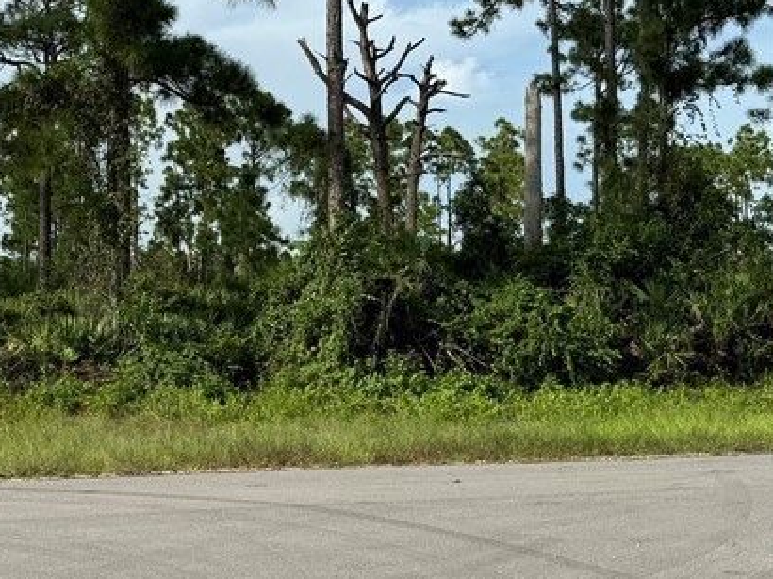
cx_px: 130
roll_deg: +0.8
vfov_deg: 24.3
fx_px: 1339
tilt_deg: +3.5
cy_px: 230
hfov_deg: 31.2
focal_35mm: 60
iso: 80
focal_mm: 6.76
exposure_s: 1/4608
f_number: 1.78
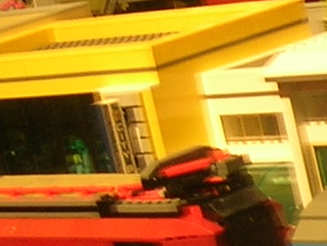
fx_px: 2306
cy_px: 293
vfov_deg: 6.1
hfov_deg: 7.5
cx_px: 806
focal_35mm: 244
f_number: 2.9
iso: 50
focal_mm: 5.7
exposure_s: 1/4.7
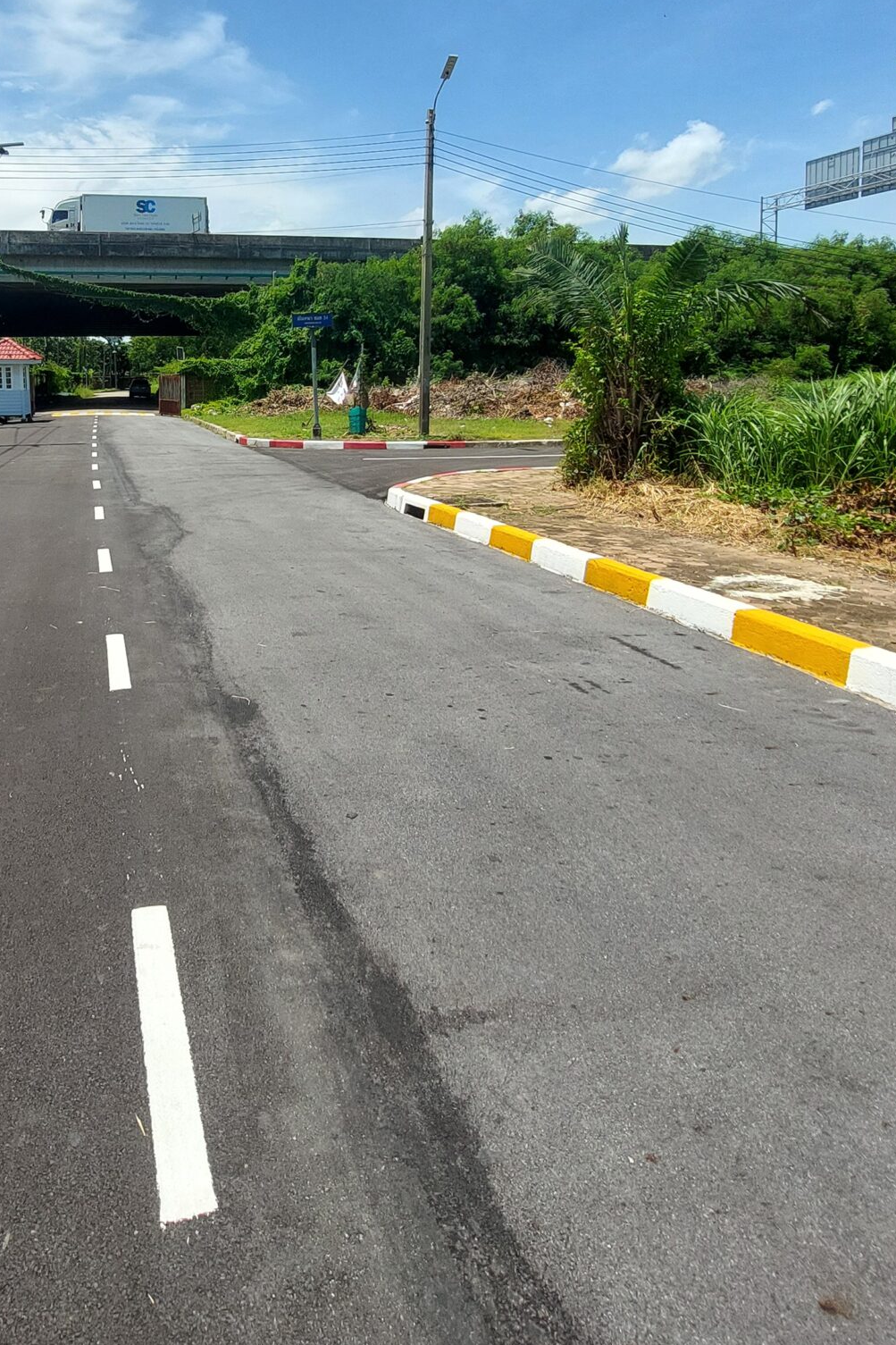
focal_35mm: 23
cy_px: 391
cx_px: 237
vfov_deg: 72.5
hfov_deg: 52.9
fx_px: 859
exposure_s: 1/2118
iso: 50
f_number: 2.2
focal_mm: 1.74
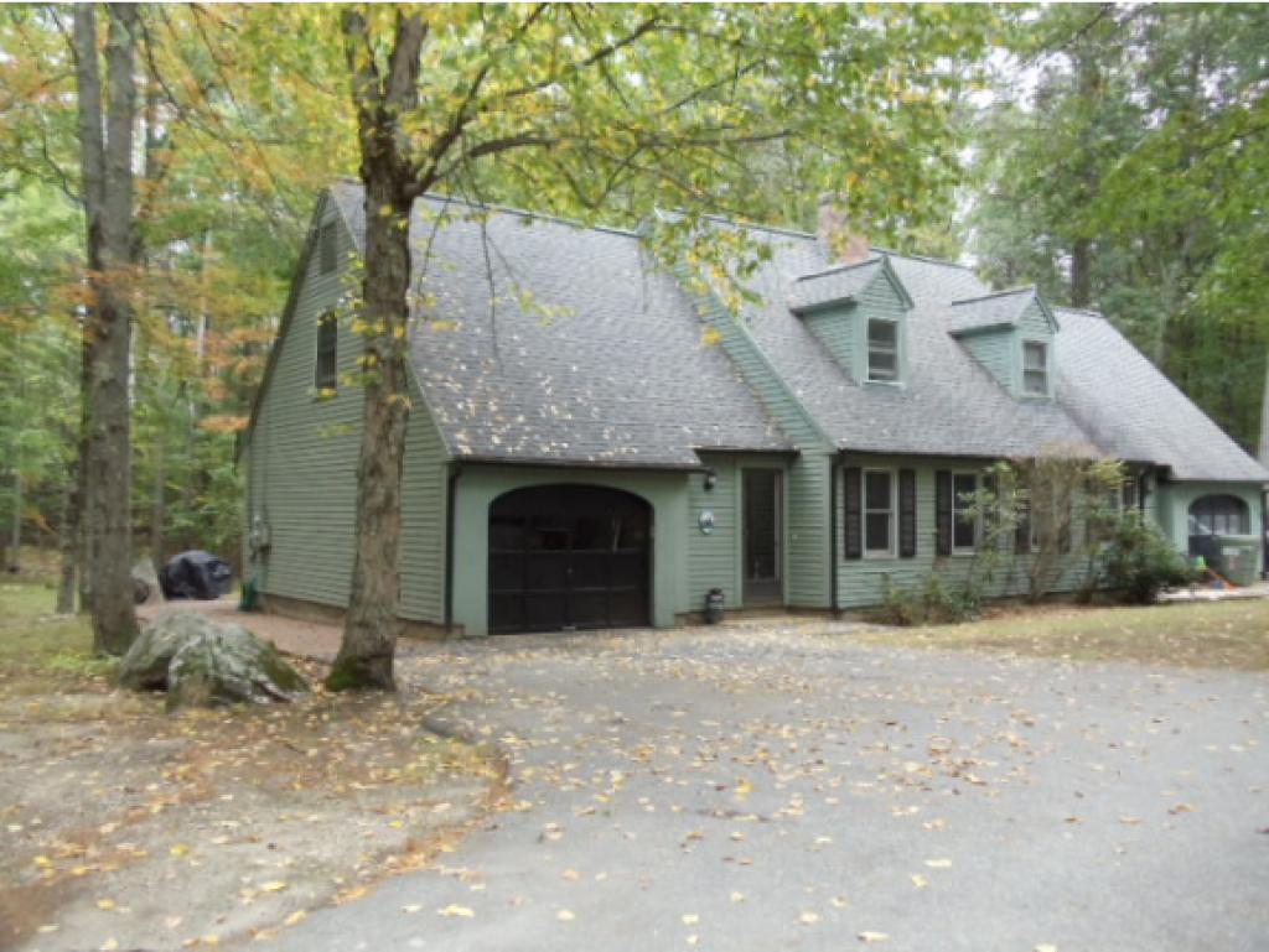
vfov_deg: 32.9
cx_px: 634
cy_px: 476
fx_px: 1614
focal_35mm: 44
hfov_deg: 42.9
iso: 400
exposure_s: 1/100
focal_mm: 6
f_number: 3.5
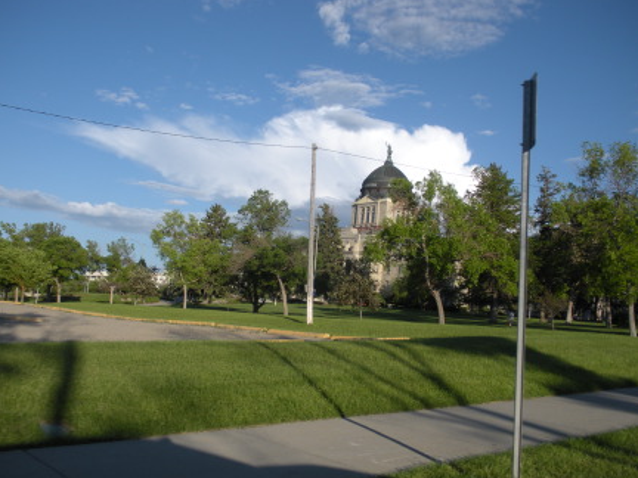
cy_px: 248
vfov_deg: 37.7
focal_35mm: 38
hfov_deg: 49.0
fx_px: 700
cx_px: 334
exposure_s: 1/672
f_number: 3.5
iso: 64
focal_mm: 6.3
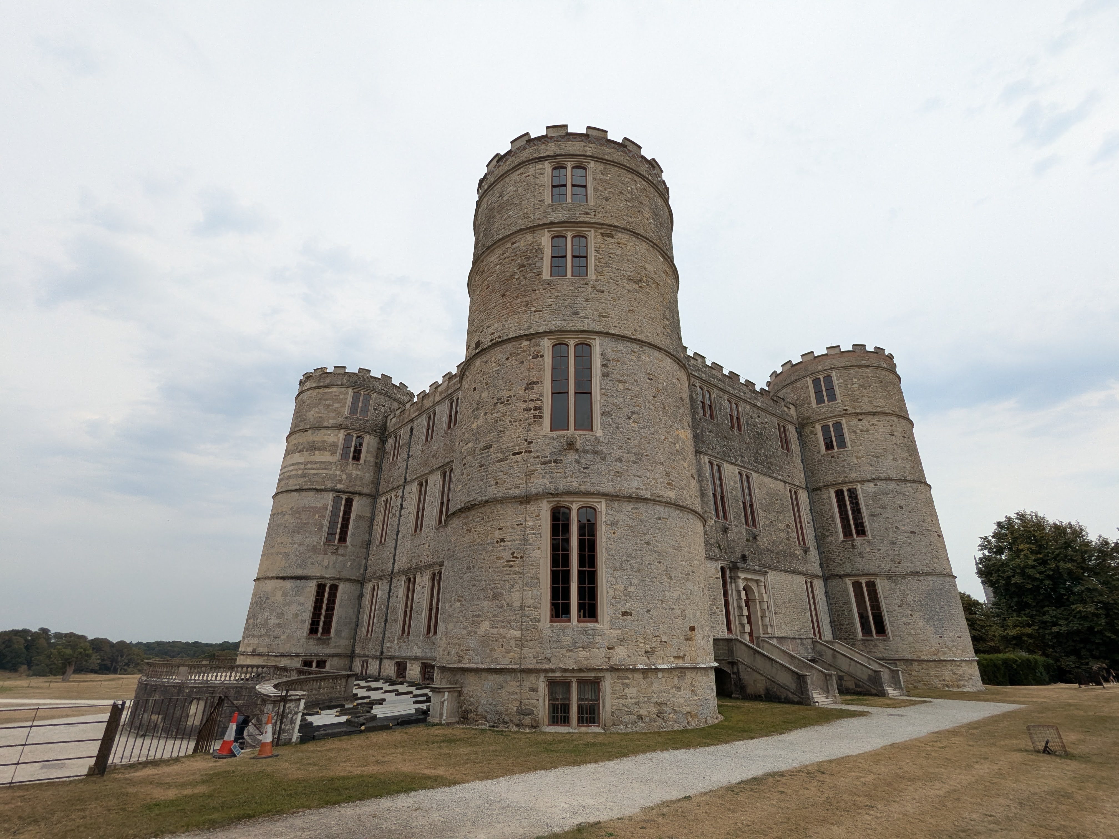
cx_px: 560
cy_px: 420
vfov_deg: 78.1
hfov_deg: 94.5
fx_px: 517
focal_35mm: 16
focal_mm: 2.35
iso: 63
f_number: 2.2
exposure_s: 1/1789
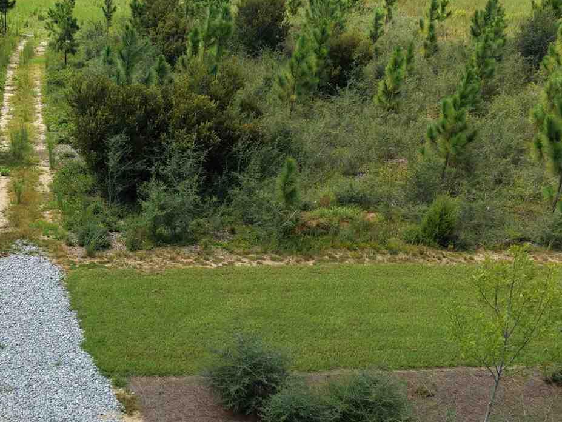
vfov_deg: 27.4
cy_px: 279
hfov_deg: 34.5
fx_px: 861
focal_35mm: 53
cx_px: 78
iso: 290
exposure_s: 1/5000
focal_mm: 8.67
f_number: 1.8
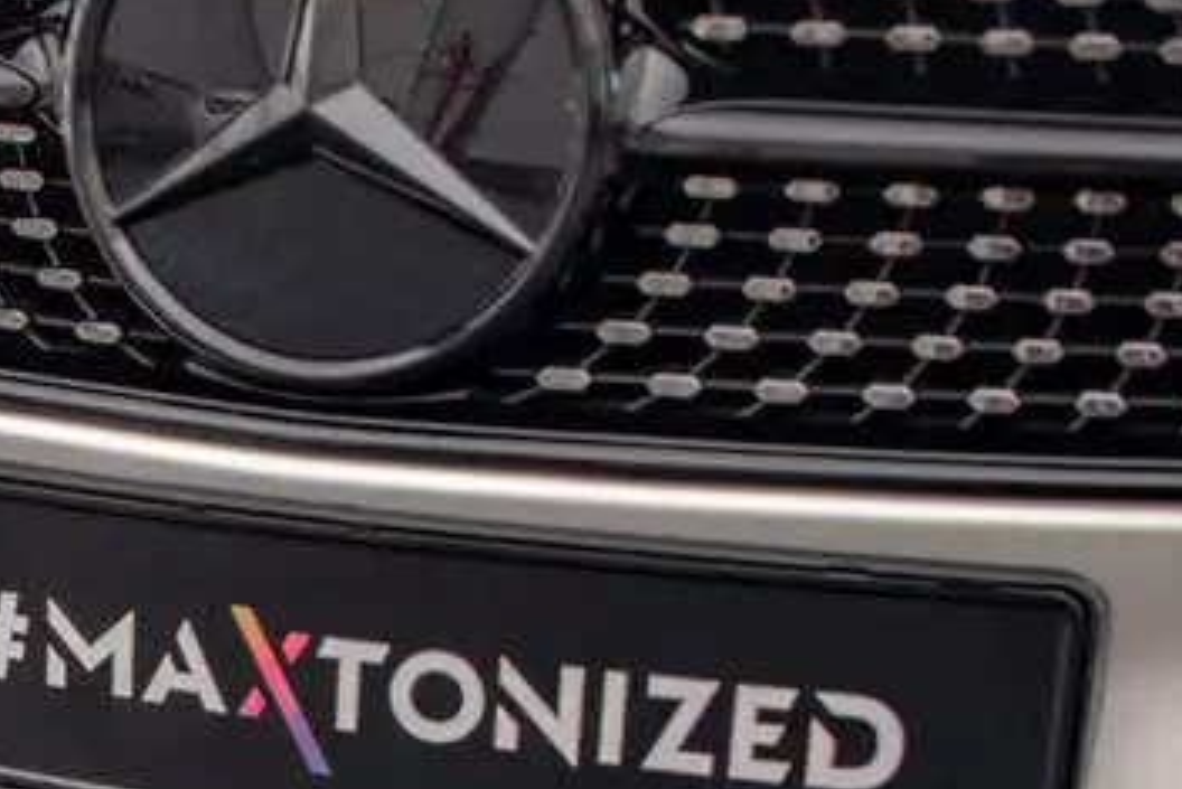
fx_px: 3383
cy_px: 1025
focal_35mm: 103
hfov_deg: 19.1
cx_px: -58
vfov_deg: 12.9
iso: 1000
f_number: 2.5
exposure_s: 1/125
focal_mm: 35
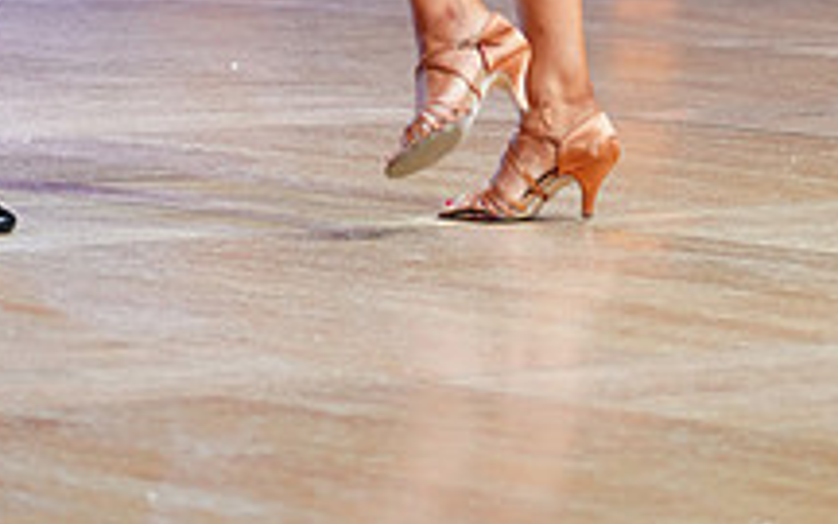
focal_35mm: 287
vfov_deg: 4.5
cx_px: 475
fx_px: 6555
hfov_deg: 7.3
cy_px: -594
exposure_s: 1/250
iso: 2000
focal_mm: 105
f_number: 4
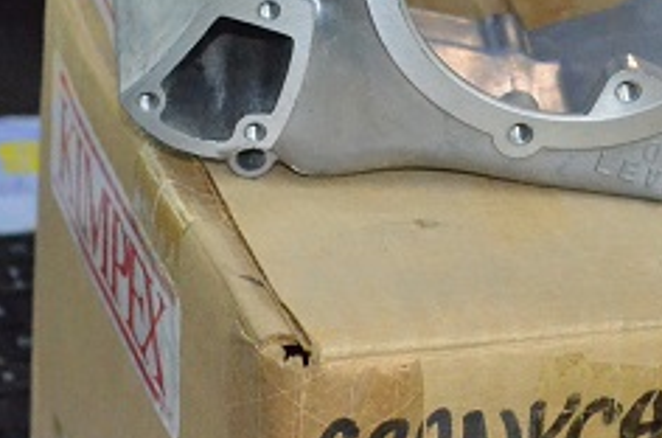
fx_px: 3723
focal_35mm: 203
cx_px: 516
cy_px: 18
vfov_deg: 6.7
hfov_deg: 10.1
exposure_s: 1/250
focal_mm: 50
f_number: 5
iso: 6400
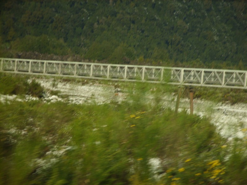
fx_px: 1356
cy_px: 92
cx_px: 124
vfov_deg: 7.8
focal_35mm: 190
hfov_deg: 10.4
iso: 50
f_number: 4.5
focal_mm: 39
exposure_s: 1/168
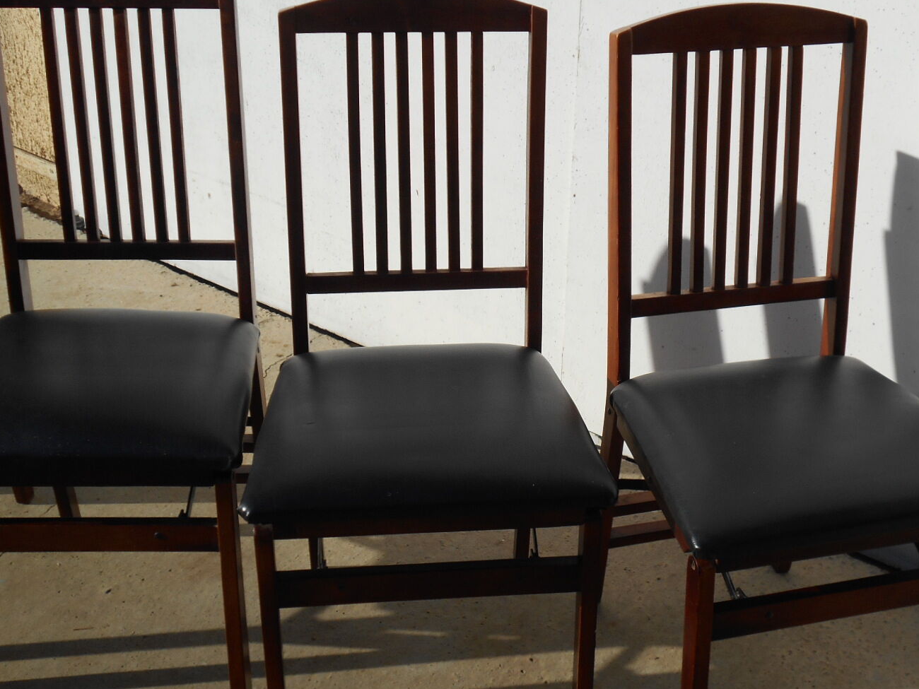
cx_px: 520
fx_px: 1274
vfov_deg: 30.2
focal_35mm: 48
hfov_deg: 39.6
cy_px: 380
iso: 80
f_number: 3.9
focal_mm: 6.7
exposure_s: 1/1000
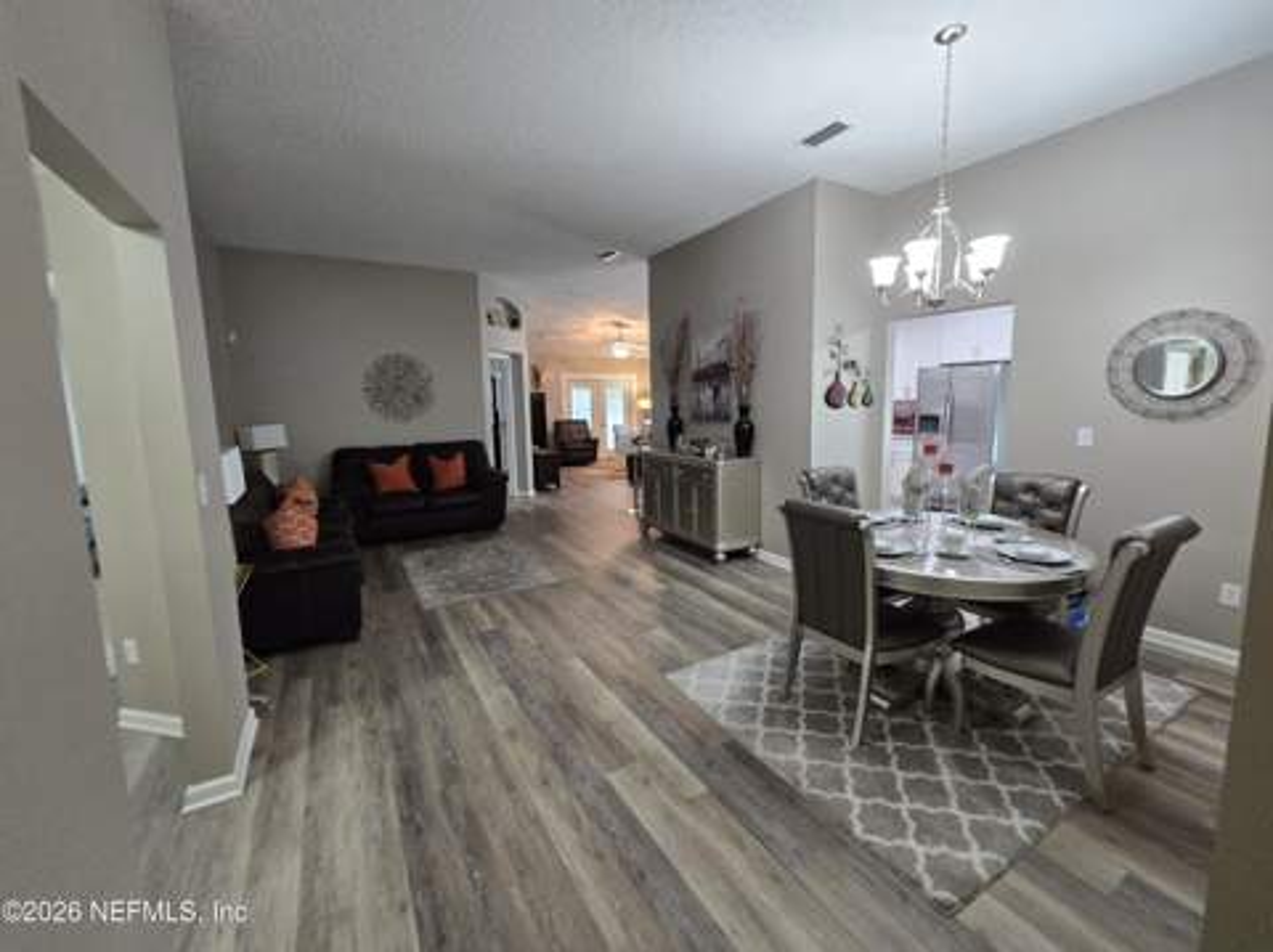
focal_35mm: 13
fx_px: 478
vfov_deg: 89.8
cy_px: 476
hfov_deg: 106.2
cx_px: 636
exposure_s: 1/60
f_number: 2.2
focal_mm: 2.2
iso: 500
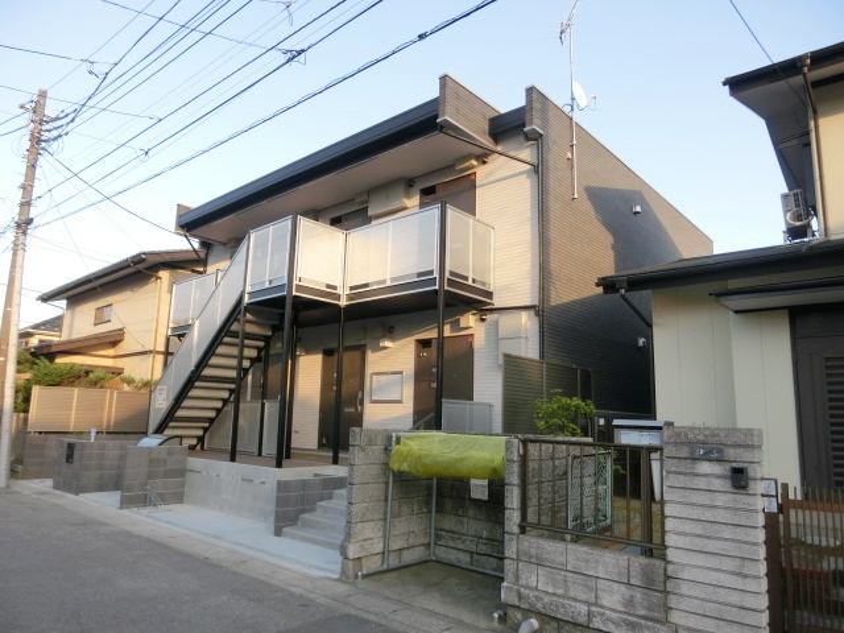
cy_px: 316
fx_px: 585
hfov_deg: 71.6
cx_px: 422
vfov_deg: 56.8
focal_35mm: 24
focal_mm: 4.24
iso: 80
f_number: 3
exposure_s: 1/200
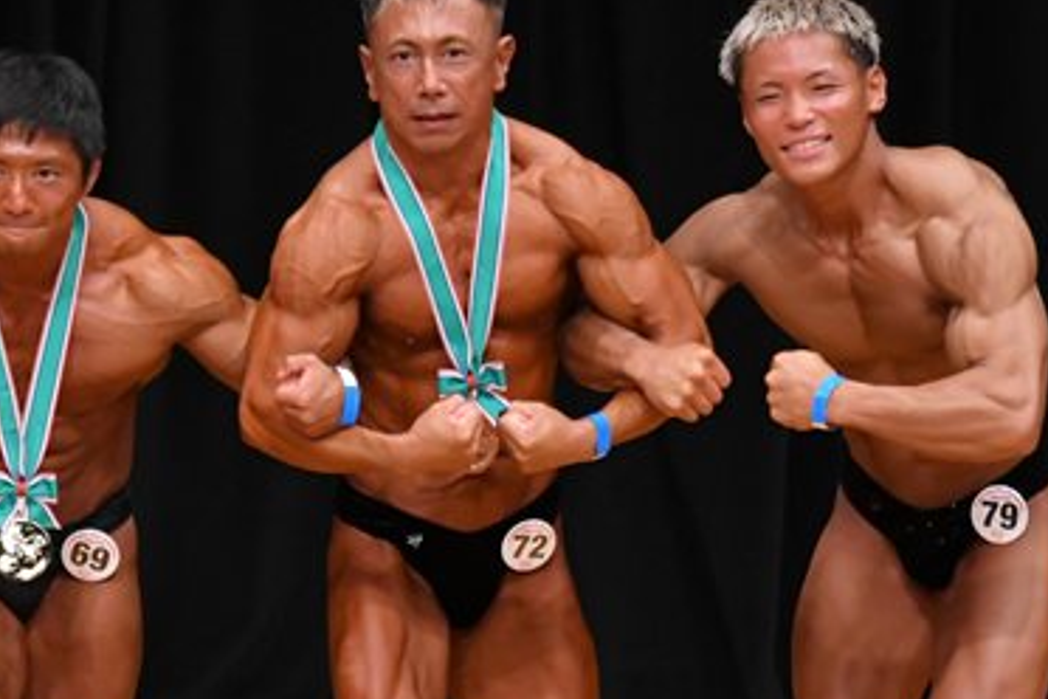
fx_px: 18164
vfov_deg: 2.2
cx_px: 500
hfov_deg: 3.3
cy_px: 558
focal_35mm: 624
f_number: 5.6
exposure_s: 1/400
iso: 3200
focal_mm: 200
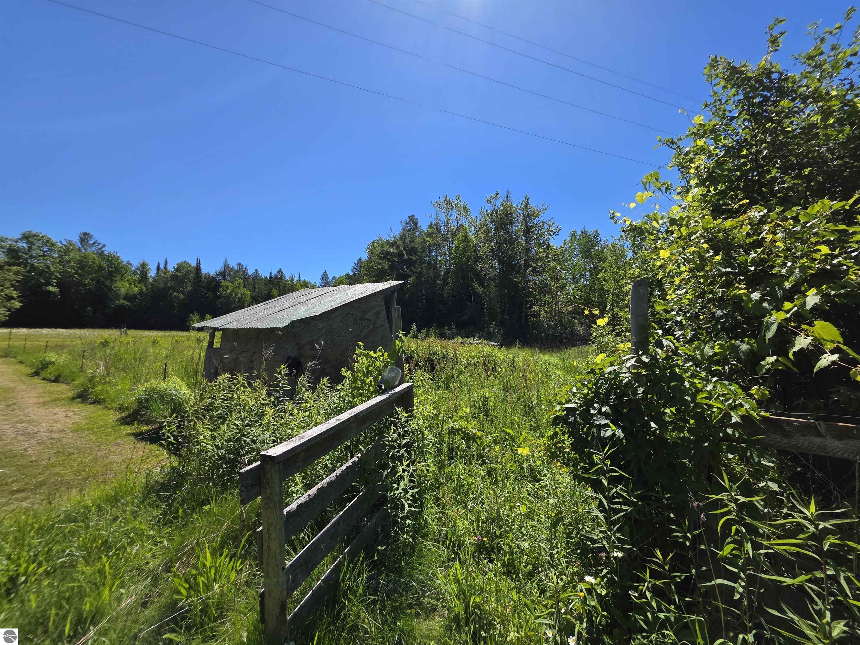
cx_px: 430
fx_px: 323
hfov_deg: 106.2
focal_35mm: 13
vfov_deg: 89.9
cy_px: 322
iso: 40
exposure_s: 1/2210
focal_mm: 2.2
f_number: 1.9
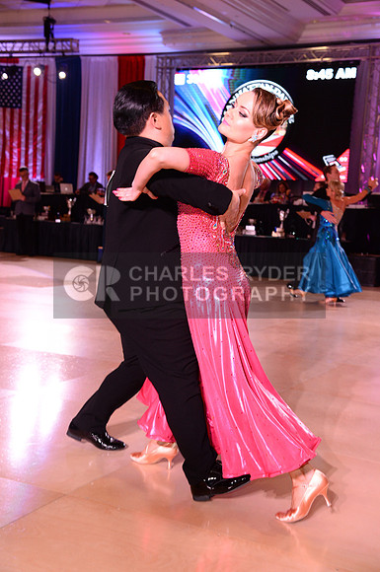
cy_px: 286
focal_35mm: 55
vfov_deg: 36.3
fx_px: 873
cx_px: 190
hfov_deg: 24.5
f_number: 5.6
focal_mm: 55
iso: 2500
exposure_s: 1/250
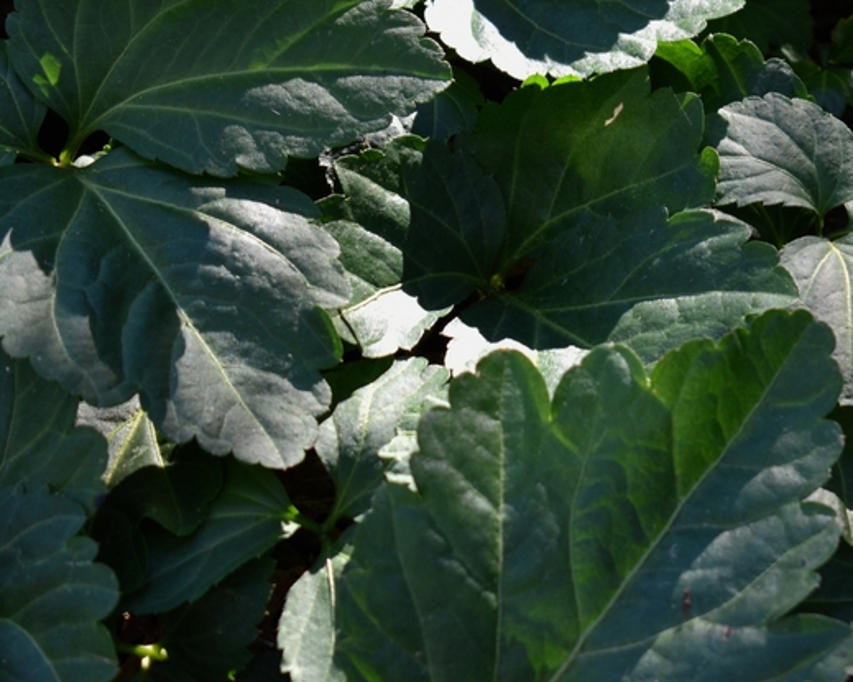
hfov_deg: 12.5
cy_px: 126
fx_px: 3860
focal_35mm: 153
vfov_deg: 10.1
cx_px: 784
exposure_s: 1/125
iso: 400
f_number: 6.3
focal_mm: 55
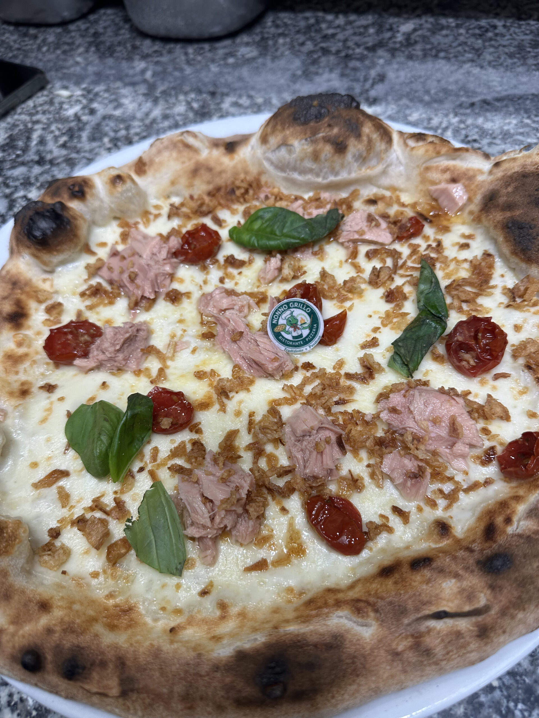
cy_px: 359
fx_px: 498
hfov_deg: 56.8
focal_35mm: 24
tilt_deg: -54.9
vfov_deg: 71.6
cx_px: 270
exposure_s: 1/100
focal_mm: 6.86
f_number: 1.78
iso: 100
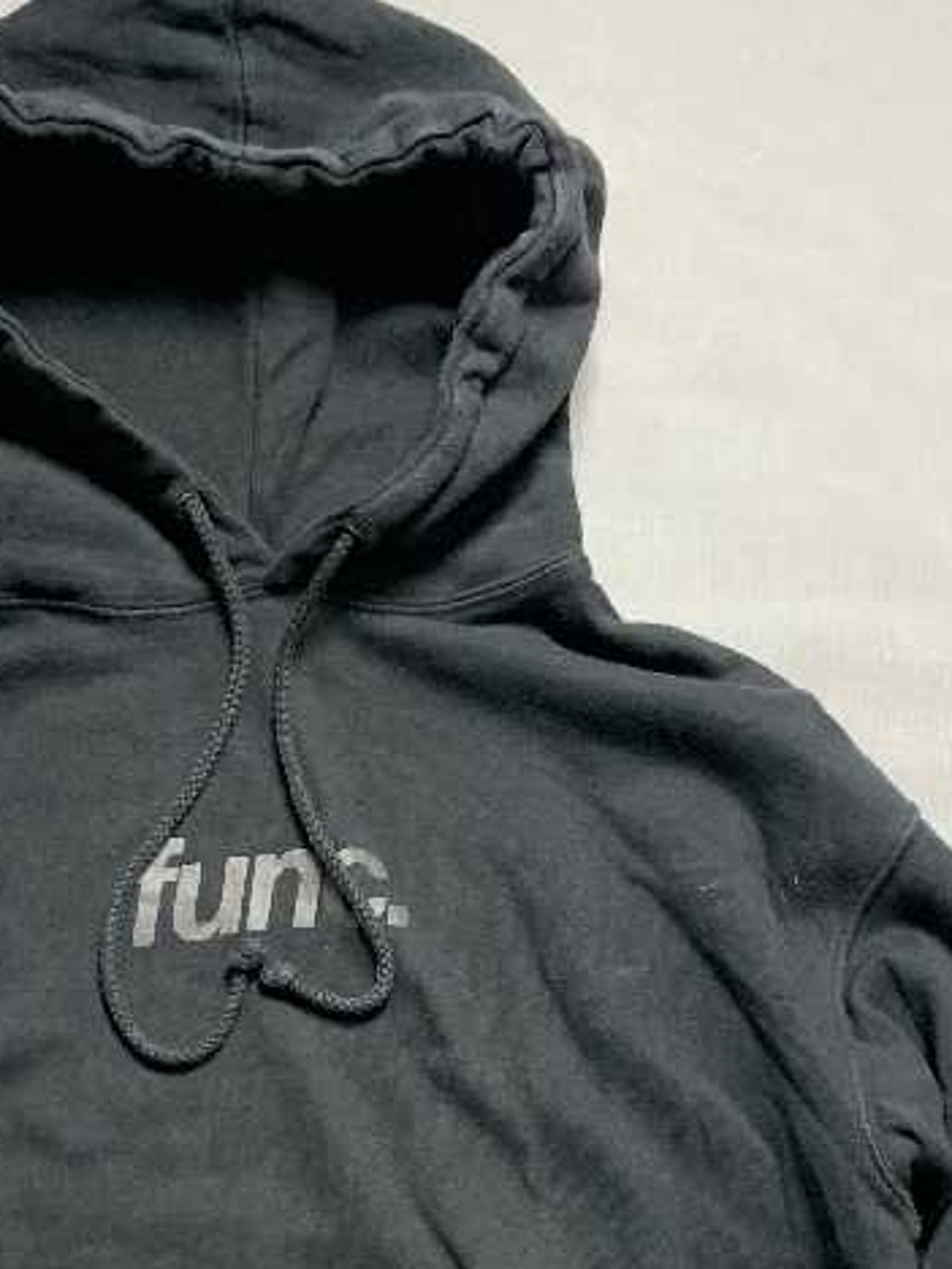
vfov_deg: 30.4
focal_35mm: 60
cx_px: 298
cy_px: 1198
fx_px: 2200
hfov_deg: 24.3
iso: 200
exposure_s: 1/60.2
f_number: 1.8
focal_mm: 4.25
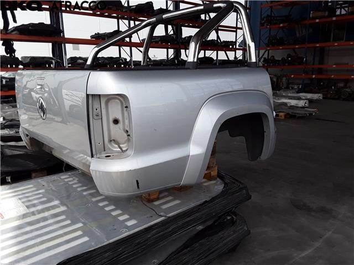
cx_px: 177
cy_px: 132
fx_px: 286
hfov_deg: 63.4
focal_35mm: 28
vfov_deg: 49.7
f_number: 1.9
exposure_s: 1/957
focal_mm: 2.91
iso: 40
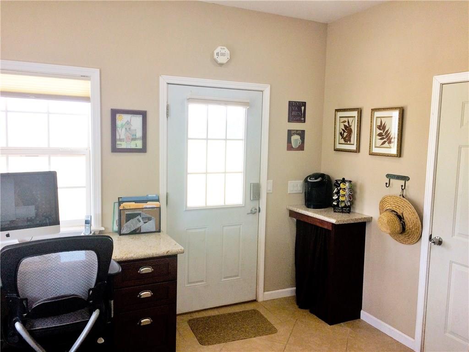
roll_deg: -1.1
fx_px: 393
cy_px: 176
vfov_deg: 48.2
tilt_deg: -6.4
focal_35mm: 29
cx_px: 234
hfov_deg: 61.7
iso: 32
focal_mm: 4.15
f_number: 2.2
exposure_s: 1/159
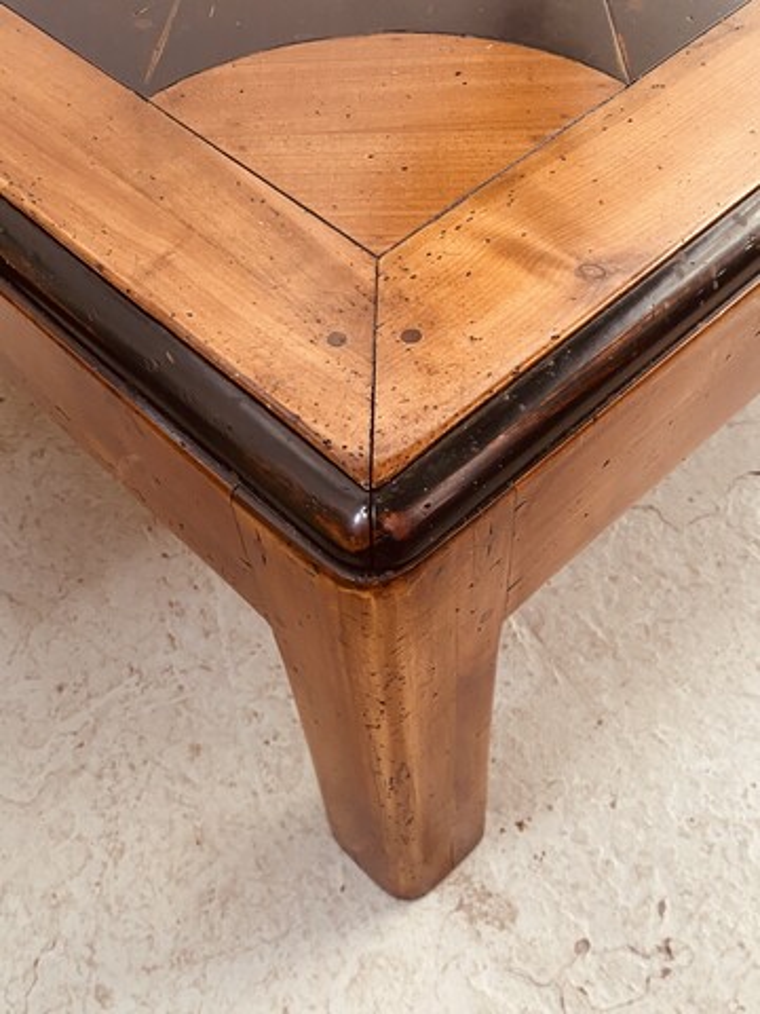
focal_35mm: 26
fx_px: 761
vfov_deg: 67.3
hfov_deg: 53.1
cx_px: 380
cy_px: 507
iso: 125
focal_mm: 4.25
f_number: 1.8
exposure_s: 1/63
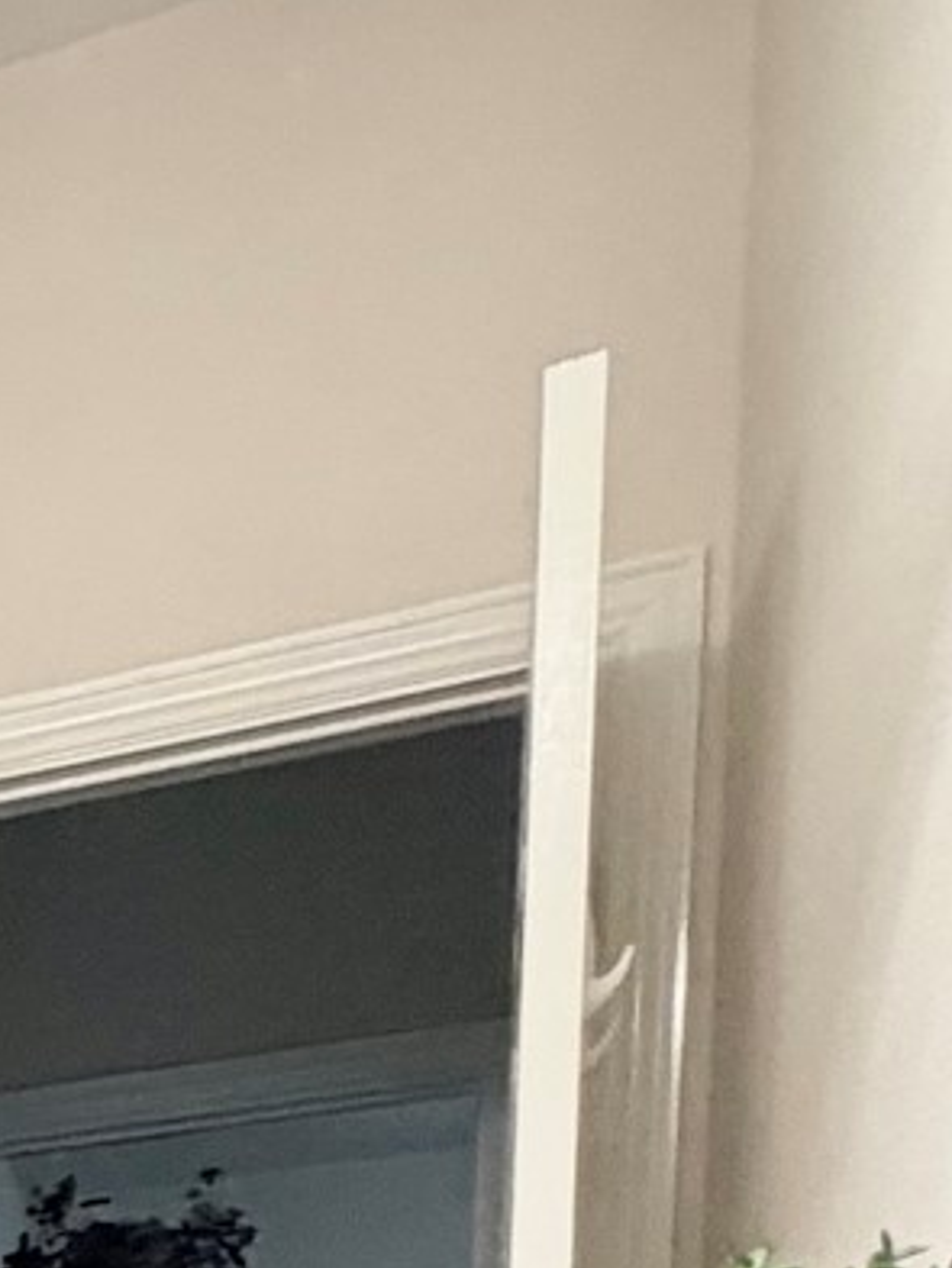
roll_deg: +0.3
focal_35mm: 73
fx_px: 2675
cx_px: -1472
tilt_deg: -5.1
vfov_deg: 21.3
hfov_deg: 13.4
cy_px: 2029
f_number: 2.2
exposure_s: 1/60
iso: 320
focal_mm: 2.22
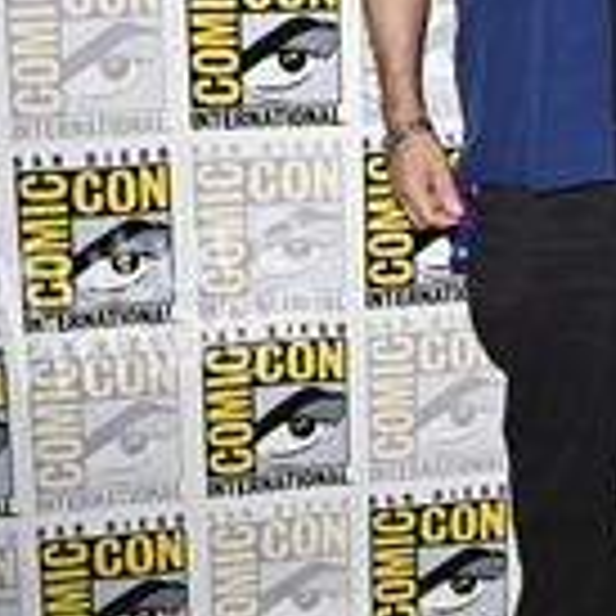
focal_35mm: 87
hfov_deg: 19.5
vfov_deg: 19.7
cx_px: 580
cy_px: 94
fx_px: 1752
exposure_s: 1/250
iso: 1250
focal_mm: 35
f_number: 4.5
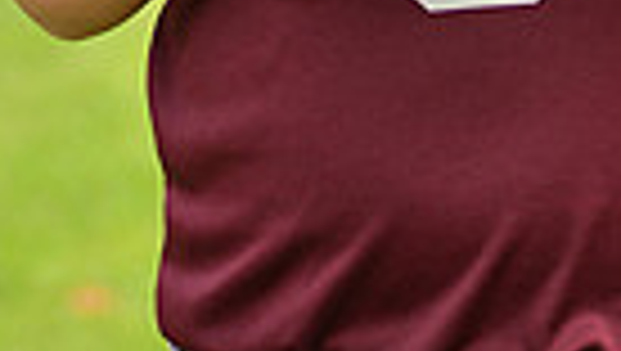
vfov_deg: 2.4
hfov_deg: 4.2
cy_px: -603
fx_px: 8391
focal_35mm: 509
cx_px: 596
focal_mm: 116
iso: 100
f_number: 5
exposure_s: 1/250
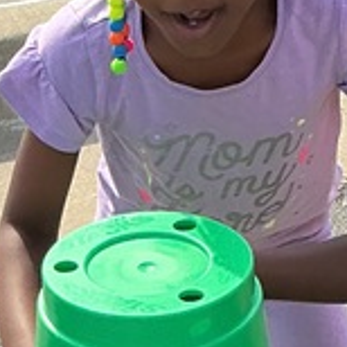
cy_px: 496
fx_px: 1928
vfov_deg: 10.0
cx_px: 43
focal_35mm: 170
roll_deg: +4.1
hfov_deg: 10.2
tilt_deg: -37.4
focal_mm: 3
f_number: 1.8
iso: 25
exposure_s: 1/650
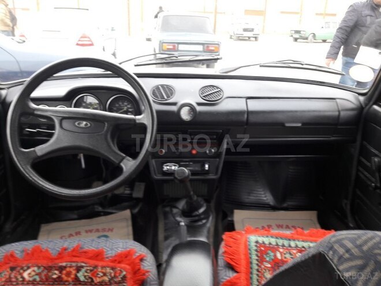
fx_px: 308
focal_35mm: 28
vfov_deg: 49.7
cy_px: 143
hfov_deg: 63.4
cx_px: 190
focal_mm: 3.7
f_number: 1.9
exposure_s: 1/33
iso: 50
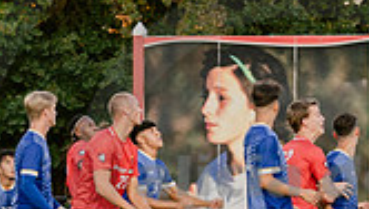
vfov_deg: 2.6
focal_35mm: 476
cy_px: 201
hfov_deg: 4.5
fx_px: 4665
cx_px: 3
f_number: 4.5
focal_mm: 90
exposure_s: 1/250
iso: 640
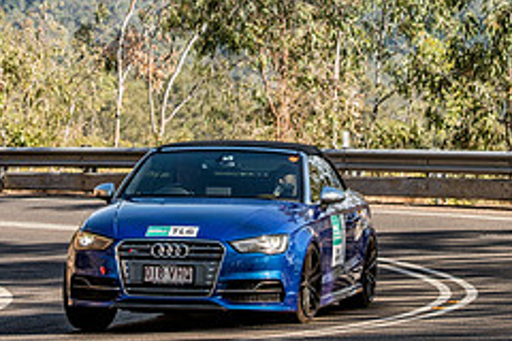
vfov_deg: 5.7
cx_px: 245
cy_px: -66
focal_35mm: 242
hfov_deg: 8.5
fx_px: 3442
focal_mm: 86
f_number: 5
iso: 250
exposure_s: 1/2000
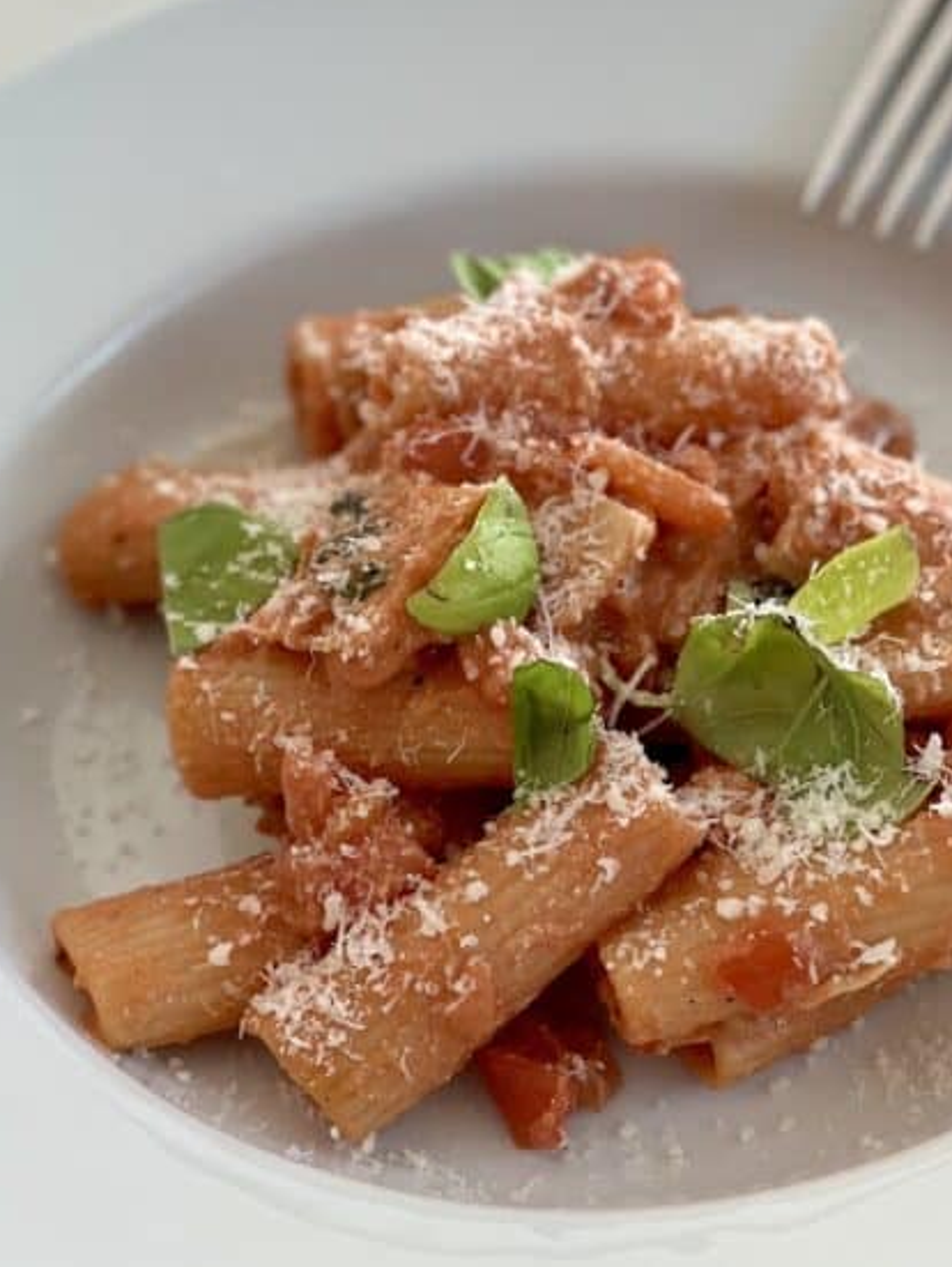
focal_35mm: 143
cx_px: 625
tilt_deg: -47.7
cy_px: 671
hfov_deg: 10.4
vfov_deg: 13.8
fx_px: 5238
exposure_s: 1/121
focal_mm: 9
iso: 125
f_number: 2.8
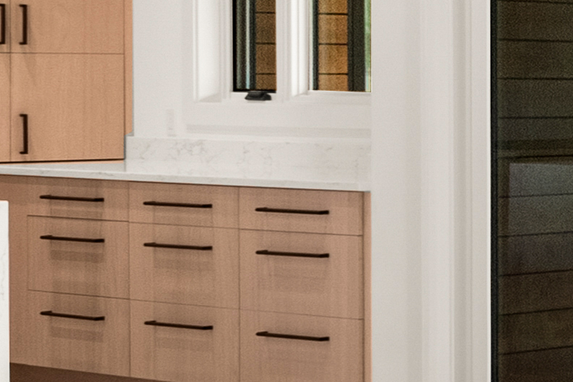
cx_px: 1848
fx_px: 2291
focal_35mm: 144
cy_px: 120
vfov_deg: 9.5
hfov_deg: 9.8
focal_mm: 19
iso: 400
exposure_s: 1/10
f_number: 9
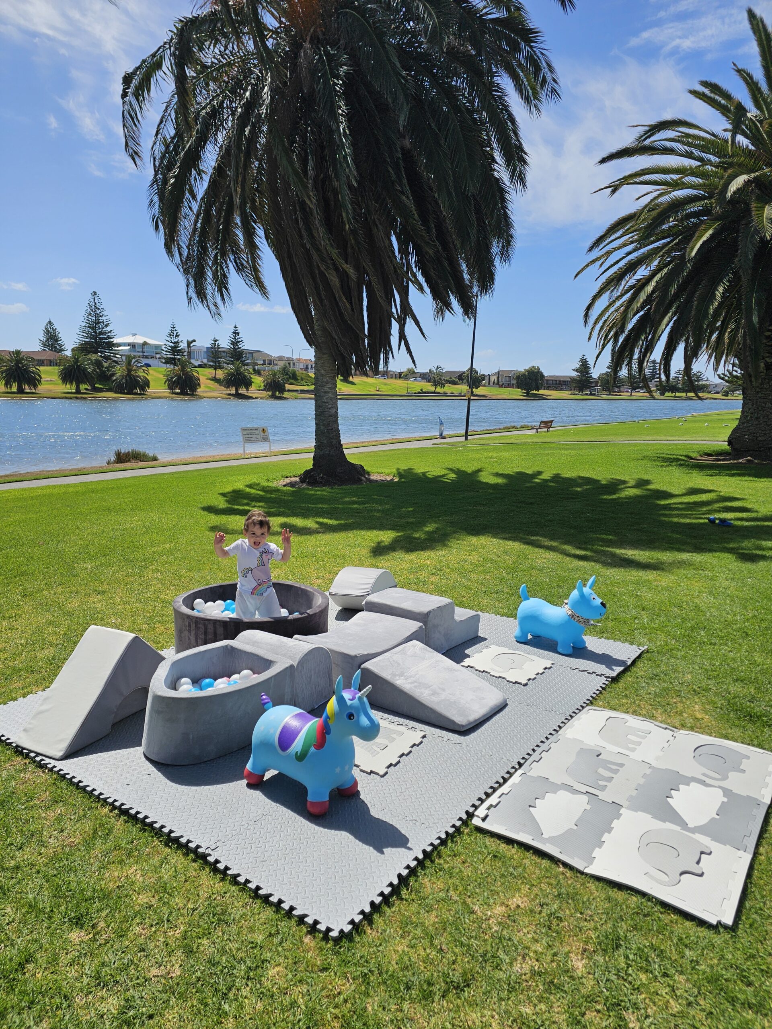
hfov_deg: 58.9
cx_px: 386
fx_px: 684
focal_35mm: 23
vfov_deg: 73.9
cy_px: 514
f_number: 1.7
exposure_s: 1/1650
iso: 12
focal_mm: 6.3
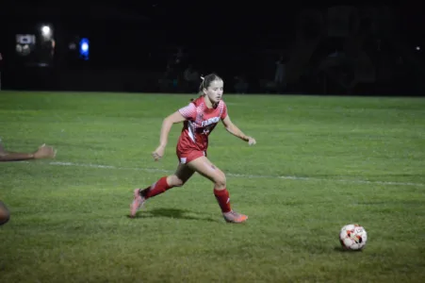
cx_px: 212
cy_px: 142
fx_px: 3008
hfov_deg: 8.1
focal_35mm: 255
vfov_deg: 5.4
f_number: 5
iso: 6400
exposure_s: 1/250
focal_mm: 170
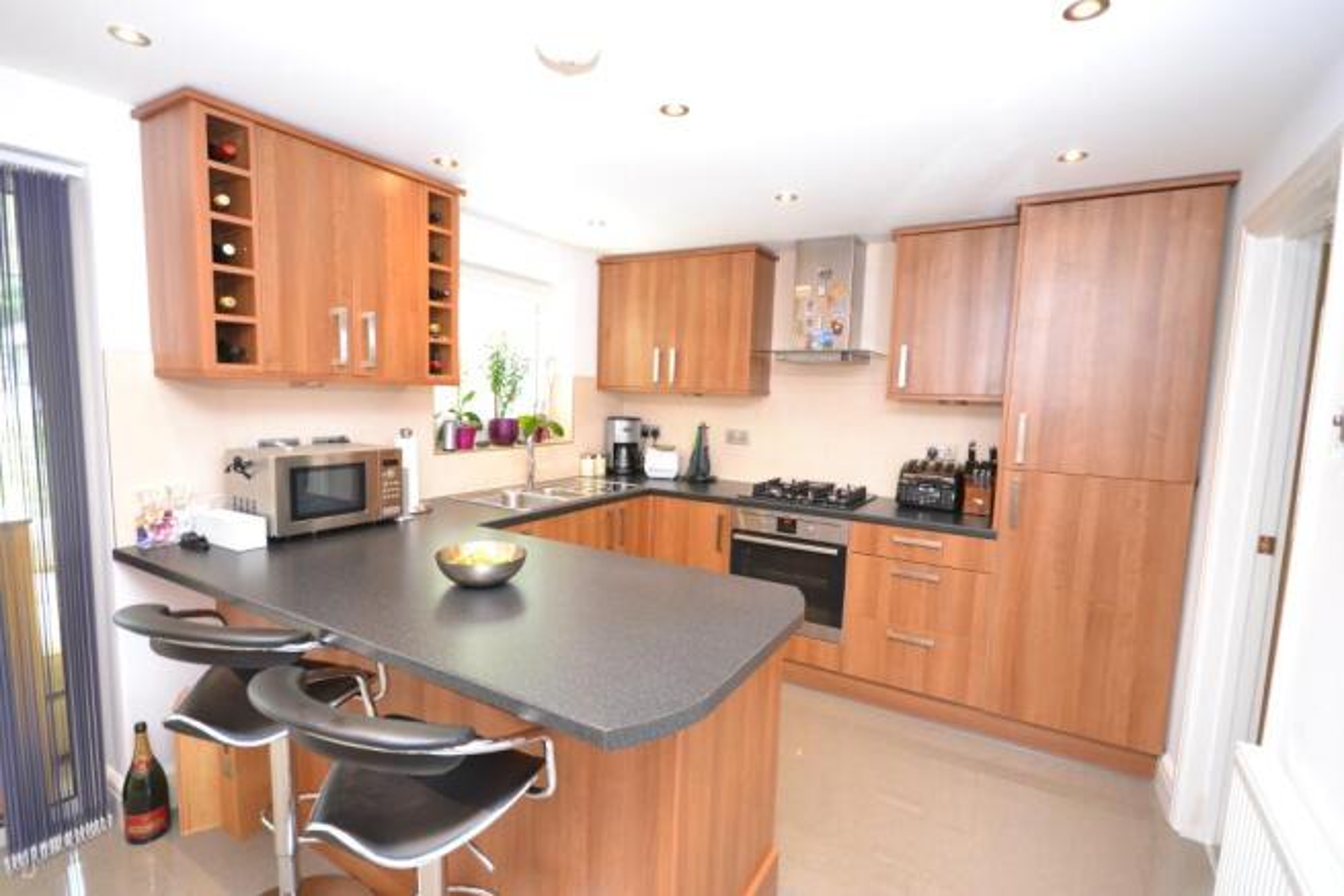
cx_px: 672
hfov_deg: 95.0
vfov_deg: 72.1
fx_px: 616
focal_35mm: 16
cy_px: 448
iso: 1400
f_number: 4.2
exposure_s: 1/60
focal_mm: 11
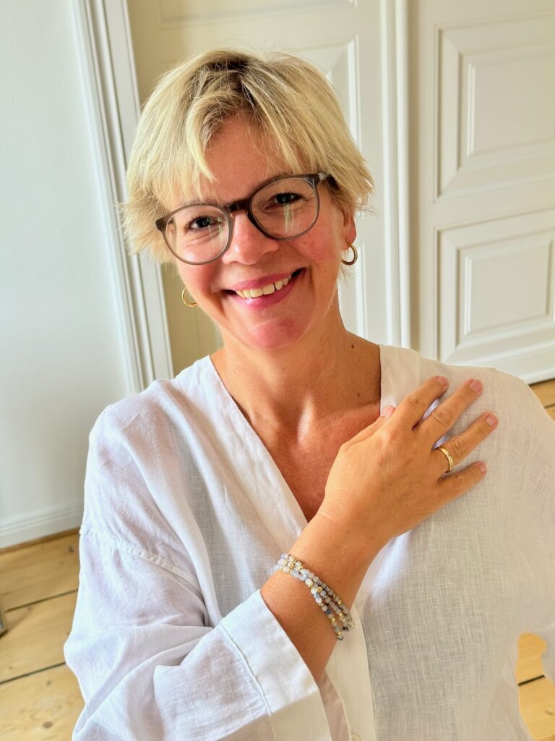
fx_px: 1026
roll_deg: +3.4
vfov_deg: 39.7
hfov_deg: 30.3
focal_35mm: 48
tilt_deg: -23.8
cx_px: 278
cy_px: 370
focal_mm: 6.76
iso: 125
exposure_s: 1/60
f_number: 1.78
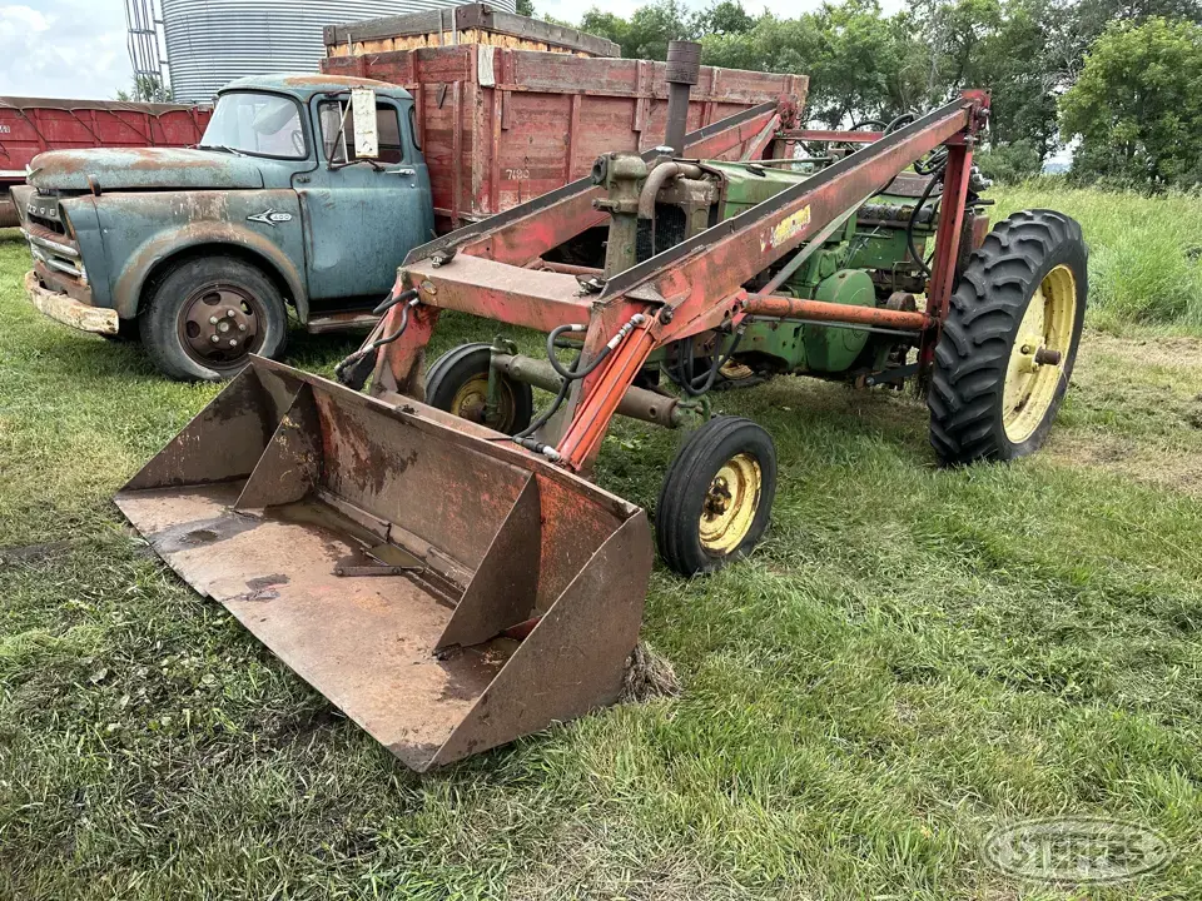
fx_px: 833
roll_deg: -0.7
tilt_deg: -18.3
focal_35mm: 24
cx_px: 601
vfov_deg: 56.8
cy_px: 450
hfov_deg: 71.6
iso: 80
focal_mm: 6.86
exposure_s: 1/989
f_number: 1.78
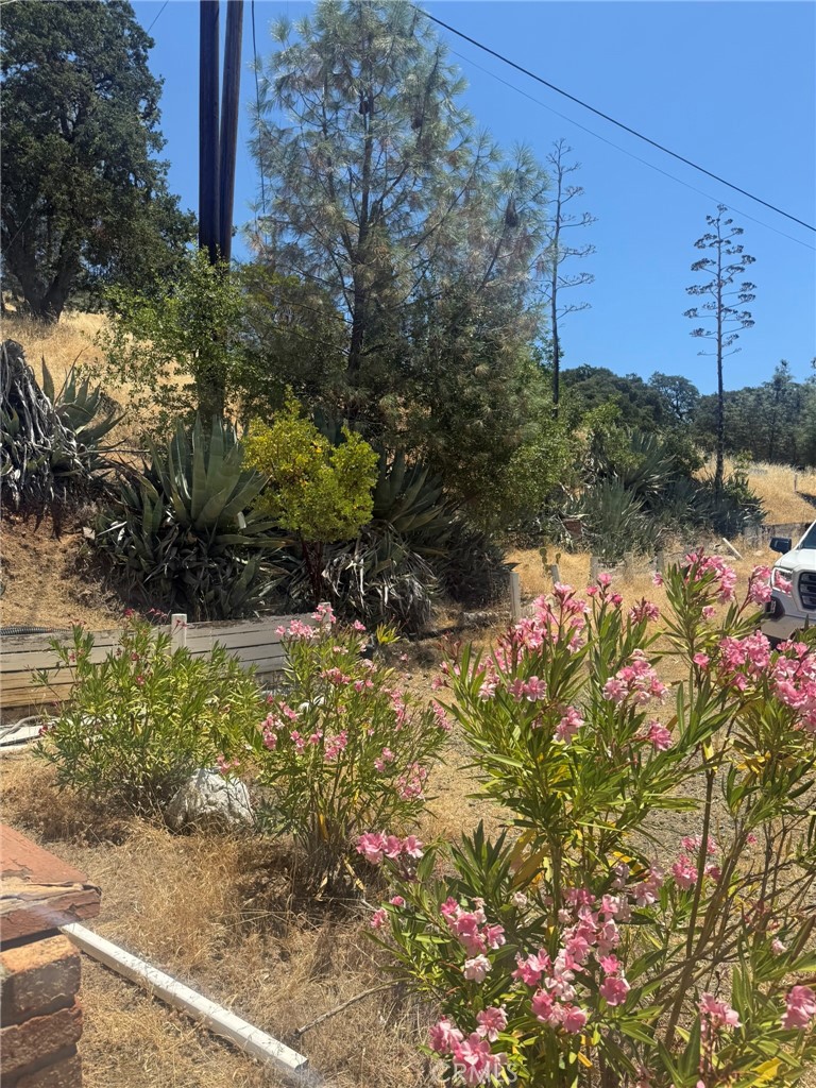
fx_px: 754
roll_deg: +2.4
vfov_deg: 71.6
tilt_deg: +2.5
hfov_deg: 56.8
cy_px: 544
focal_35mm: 24
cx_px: 408
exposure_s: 1/3279
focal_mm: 6.76
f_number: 1.78
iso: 80
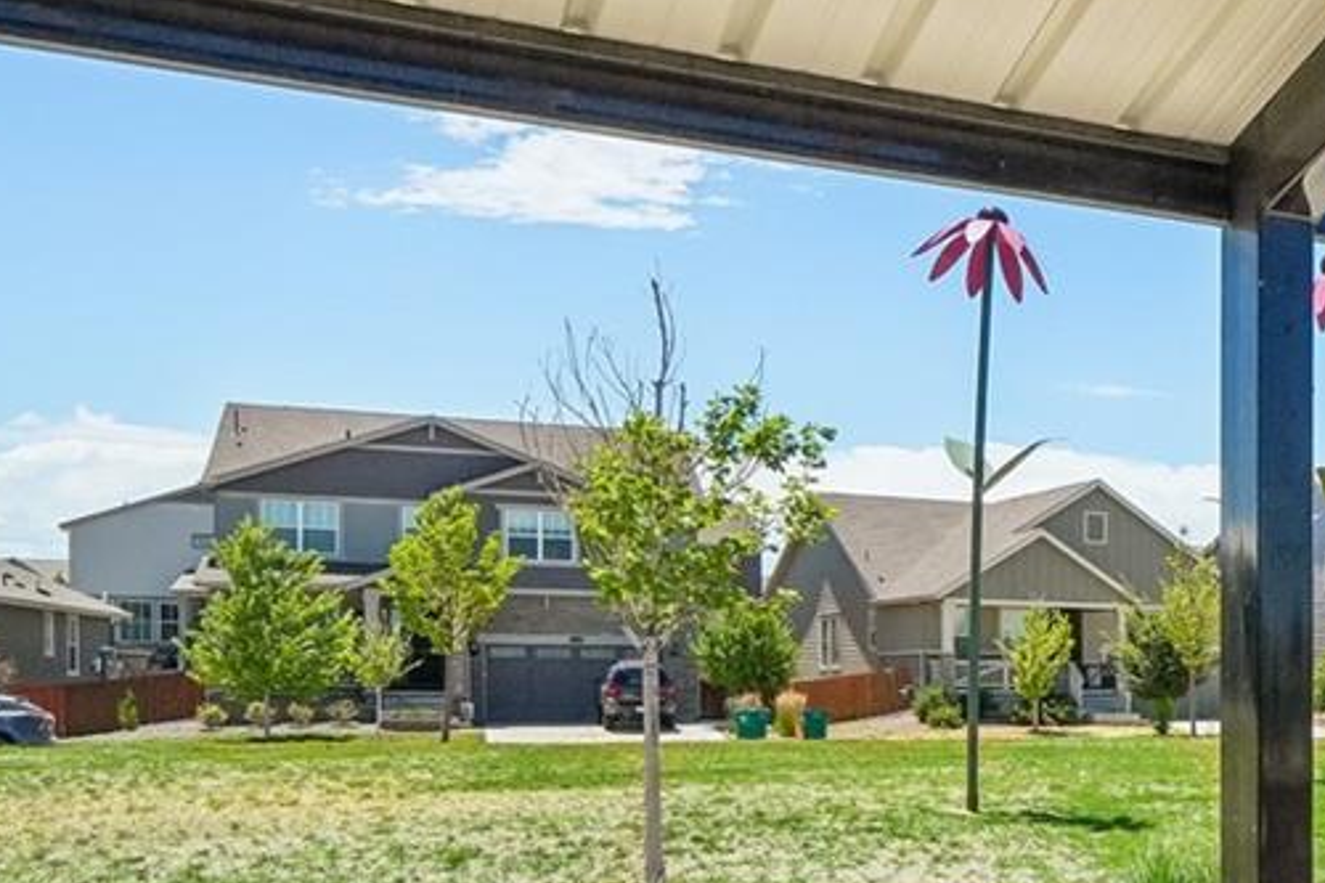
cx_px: 1831
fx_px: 1766
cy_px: 668
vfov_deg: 27.6
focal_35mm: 48
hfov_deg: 30.0
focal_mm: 10
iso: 400
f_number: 8
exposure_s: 1/1600
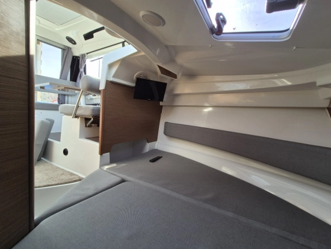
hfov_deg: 106.2
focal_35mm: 13
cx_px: 166
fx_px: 124
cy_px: 124
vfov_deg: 90.0
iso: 50
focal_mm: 2.2
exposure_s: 1/181
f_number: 2.2
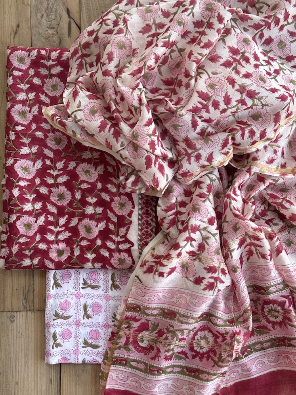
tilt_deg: -84.4
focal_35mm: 48
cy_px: 198
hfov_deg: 30.3
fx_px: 547
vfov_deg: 39.7
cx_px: 148
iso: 64
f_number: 1.78
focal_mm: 6.76
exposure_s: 1/390
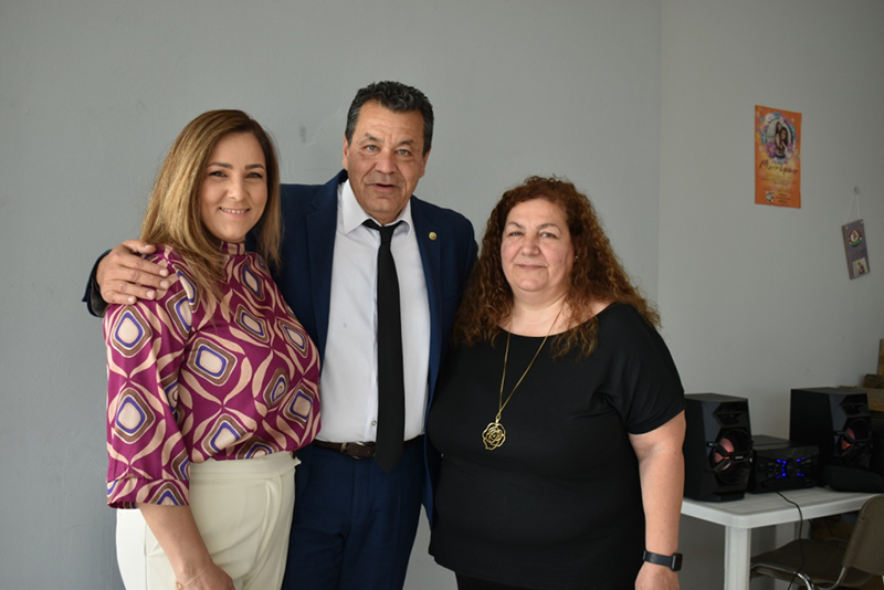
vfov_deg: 36.9
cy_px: 295
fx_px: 884
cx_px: 442
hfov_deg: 53.1
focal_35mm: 36
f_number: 4
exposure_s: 1/40
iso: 100
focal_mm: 24
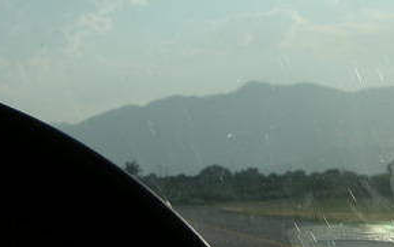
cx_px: 357
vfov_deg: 6.4
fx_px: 2192
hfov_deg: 10.2
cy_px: 153
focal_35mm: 204
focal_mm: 18.6
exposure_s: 1/313
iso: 64
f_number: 6.7
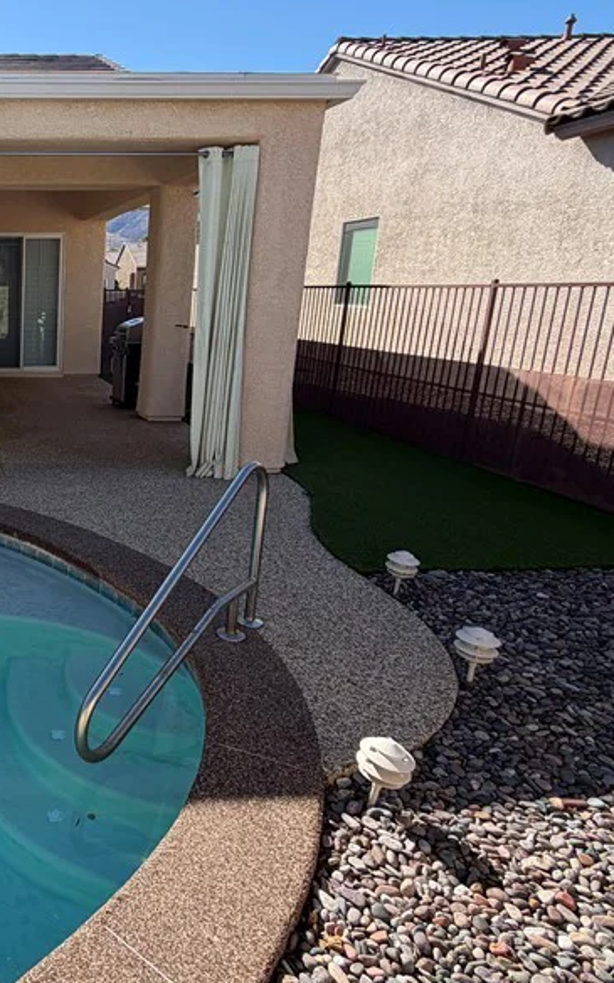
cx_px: -49
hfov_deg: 39.6
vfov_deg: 70.3
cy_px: 454
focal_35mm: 26
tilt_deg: -14.9
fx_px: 696
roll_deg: +0.0
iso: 32
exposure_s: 1/770
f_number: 2.2
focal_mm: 2.22
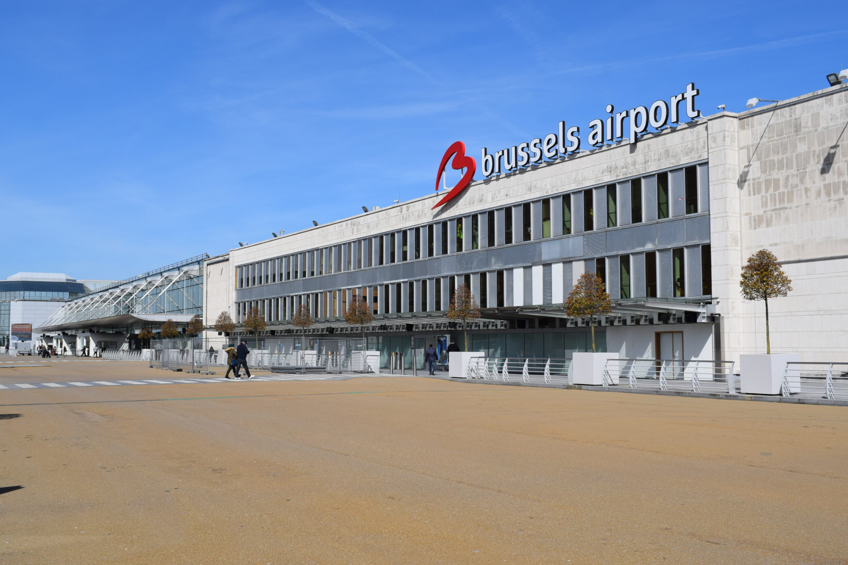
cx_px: 414
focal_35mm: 39
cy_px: 288
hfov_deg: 50.1
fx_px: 907
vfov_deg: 34.6
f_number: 11
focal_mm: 25
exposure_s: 1/500
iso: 200
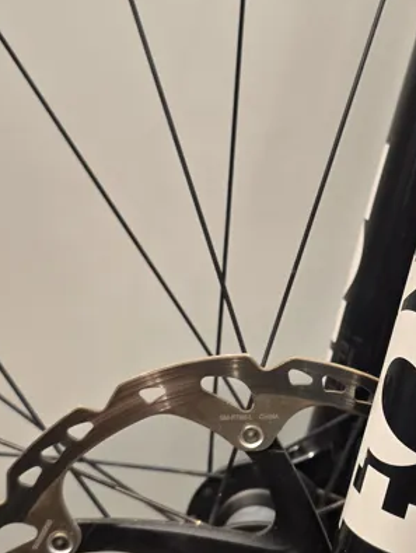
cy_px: 280
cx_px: 368
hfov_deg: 23.1
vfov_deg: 31.2
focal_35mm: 62
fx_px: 992
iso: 160
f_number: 1.7
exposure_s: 1/50
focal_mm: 6.3
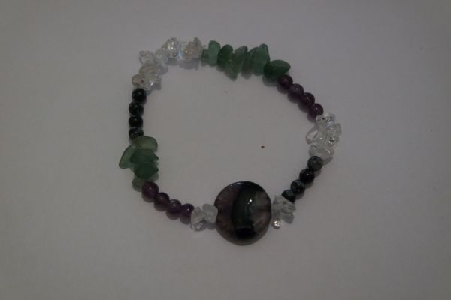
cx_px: 226
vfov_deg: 22.6
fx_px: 752
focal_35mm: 60
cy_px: 150
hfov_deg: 33.4
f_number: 5
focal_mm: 39
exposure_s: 1/80
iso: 3200
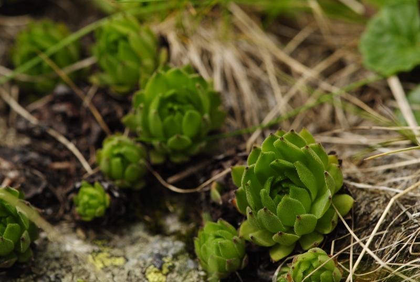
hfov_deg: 16.0
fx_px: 1490
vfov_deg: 10.8
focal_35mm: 128
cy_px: 141
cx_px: 210
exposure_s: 1/160
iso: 100
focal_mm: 85
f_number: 7.1
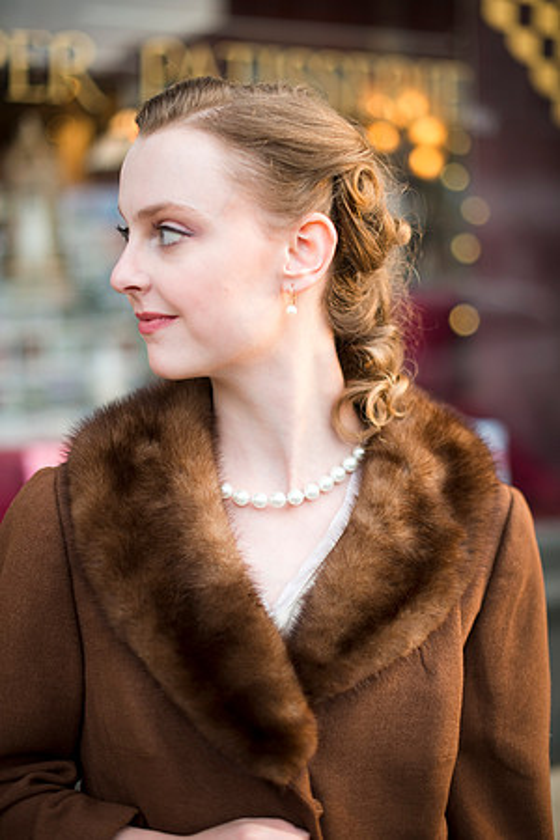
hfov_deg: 27.0
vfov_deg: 39.6
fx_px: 1167
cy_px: 420
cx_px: 280
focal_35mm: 50
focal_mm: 50
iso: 200
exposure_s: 1/400
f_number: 1.8
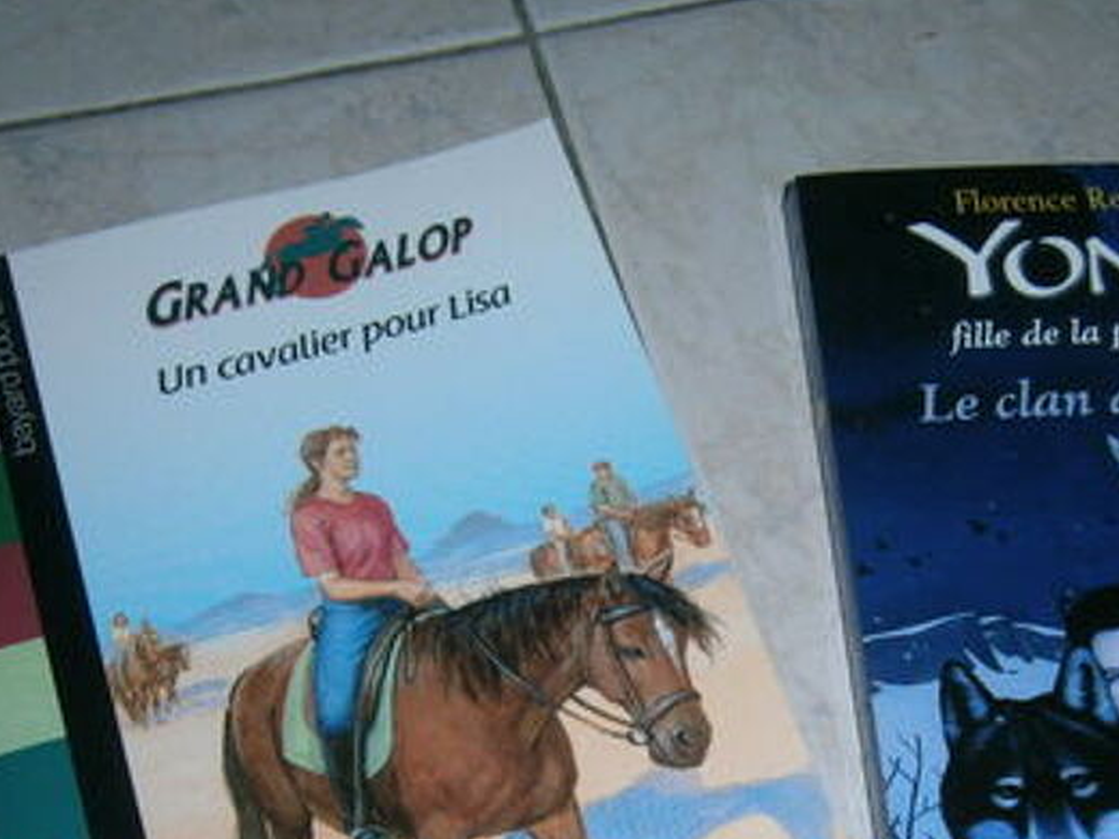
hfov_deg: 37.9
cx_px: 717
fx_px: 1616
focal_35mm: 50
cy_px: 753
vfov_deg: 28.0
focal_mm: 4.7
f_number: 2.8
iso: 125
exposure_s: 1/30
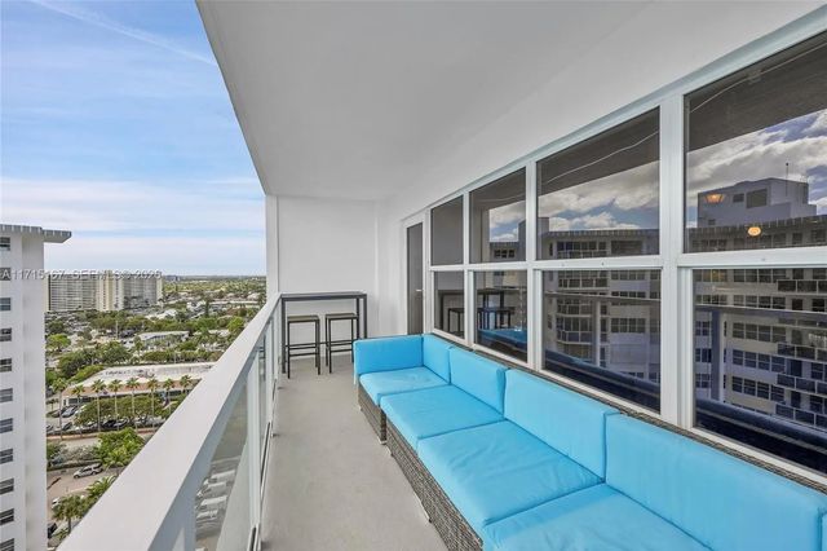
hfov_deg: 104.3
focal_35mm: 14
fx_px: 321
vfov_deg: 81.1
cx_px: 414
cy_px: 276
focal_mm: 14
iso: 100
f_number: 7.1
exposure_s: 1/250
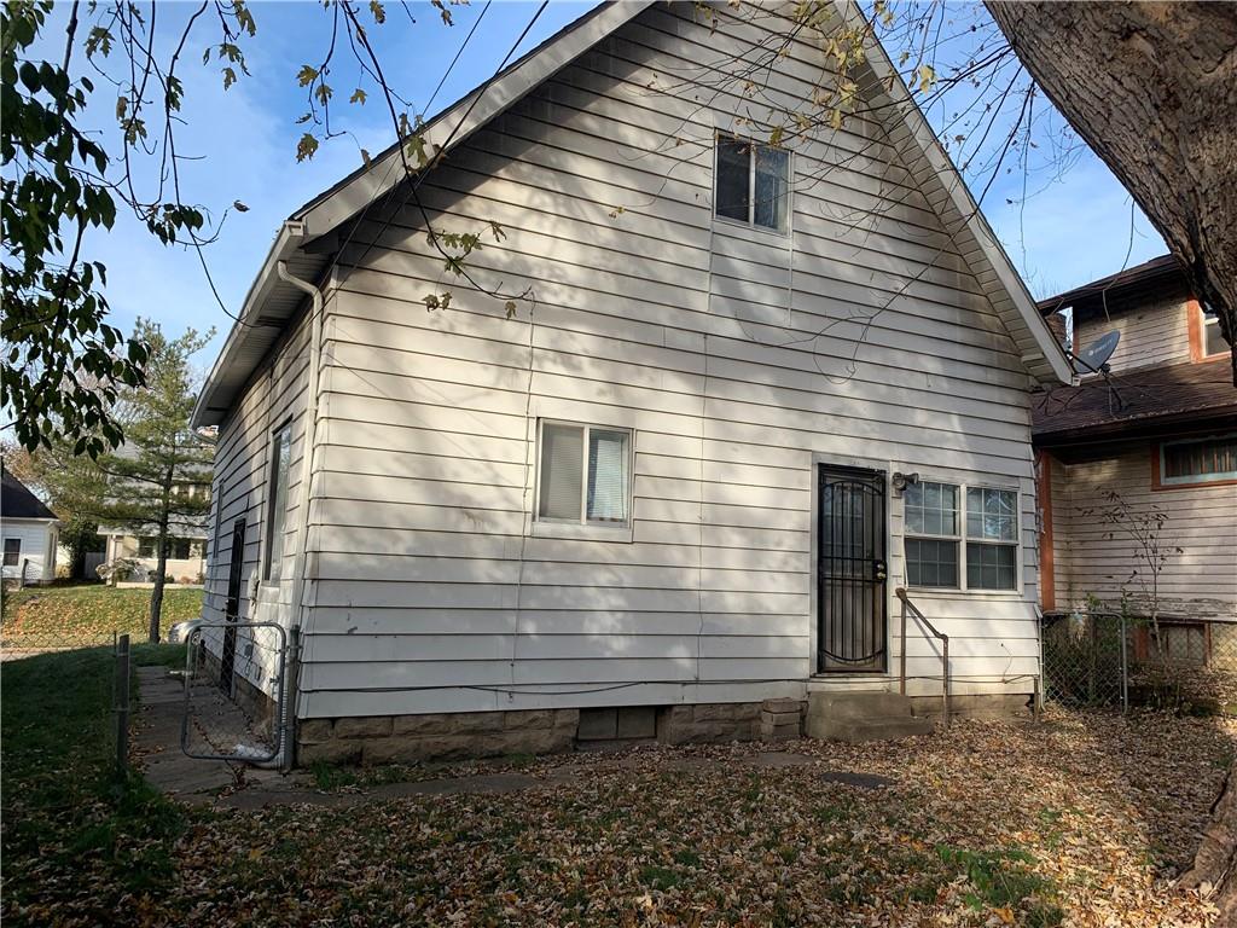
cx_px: 618
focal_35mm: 26
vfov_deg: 53.1
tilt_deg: +6.9
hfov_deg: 67.3
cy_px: 464
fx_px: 929
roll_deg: -1.9
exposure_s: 1/871
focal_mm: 4.25
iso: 25
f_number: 1.8
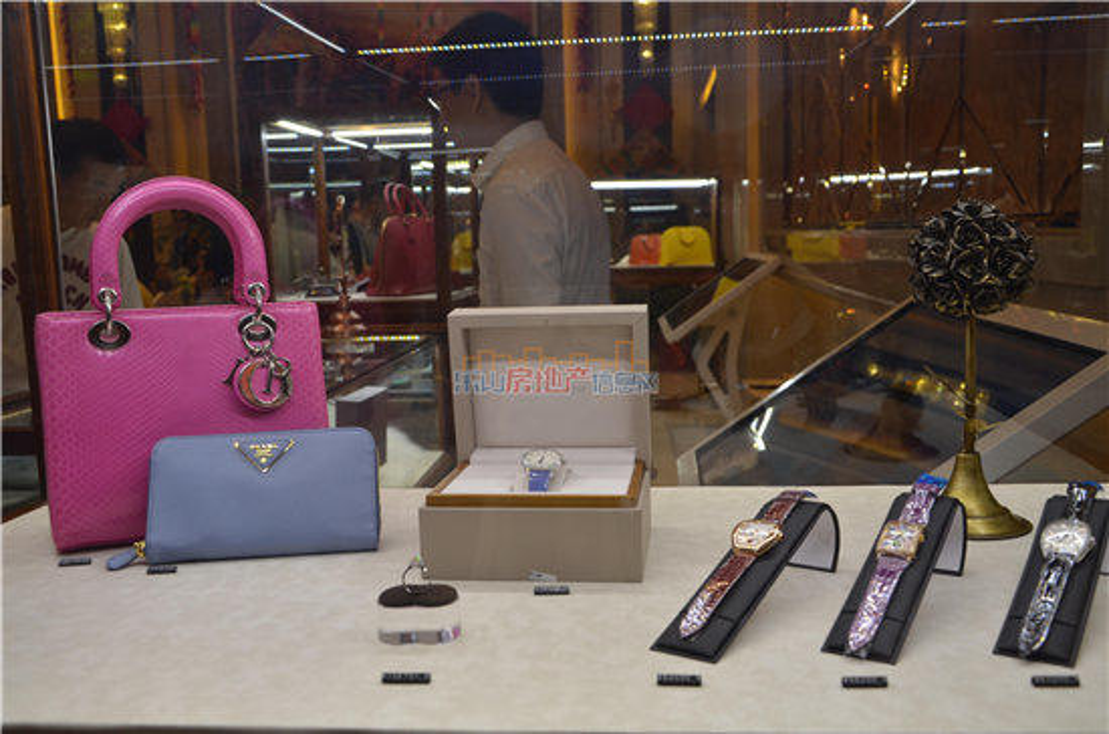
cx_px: 554
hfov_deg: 57.3
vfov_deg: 39.8
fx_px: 1014
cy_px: 367
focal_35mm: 33
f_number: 5.6
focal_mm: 22
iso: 320
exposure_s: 1/125
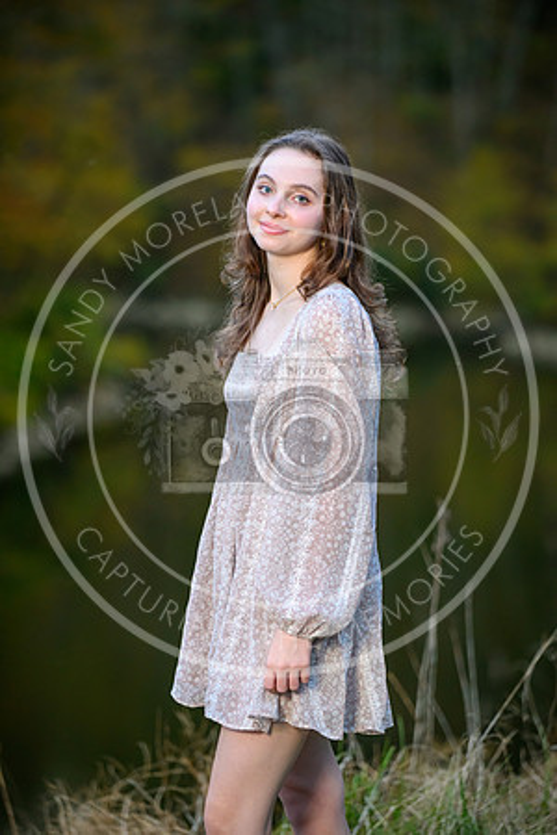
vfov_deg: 15.2
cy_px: 418
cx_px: 278
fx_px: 3133
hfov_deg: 10.2
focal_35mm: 135
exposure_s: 1/160
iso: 2500
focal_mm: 135
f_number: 2.8
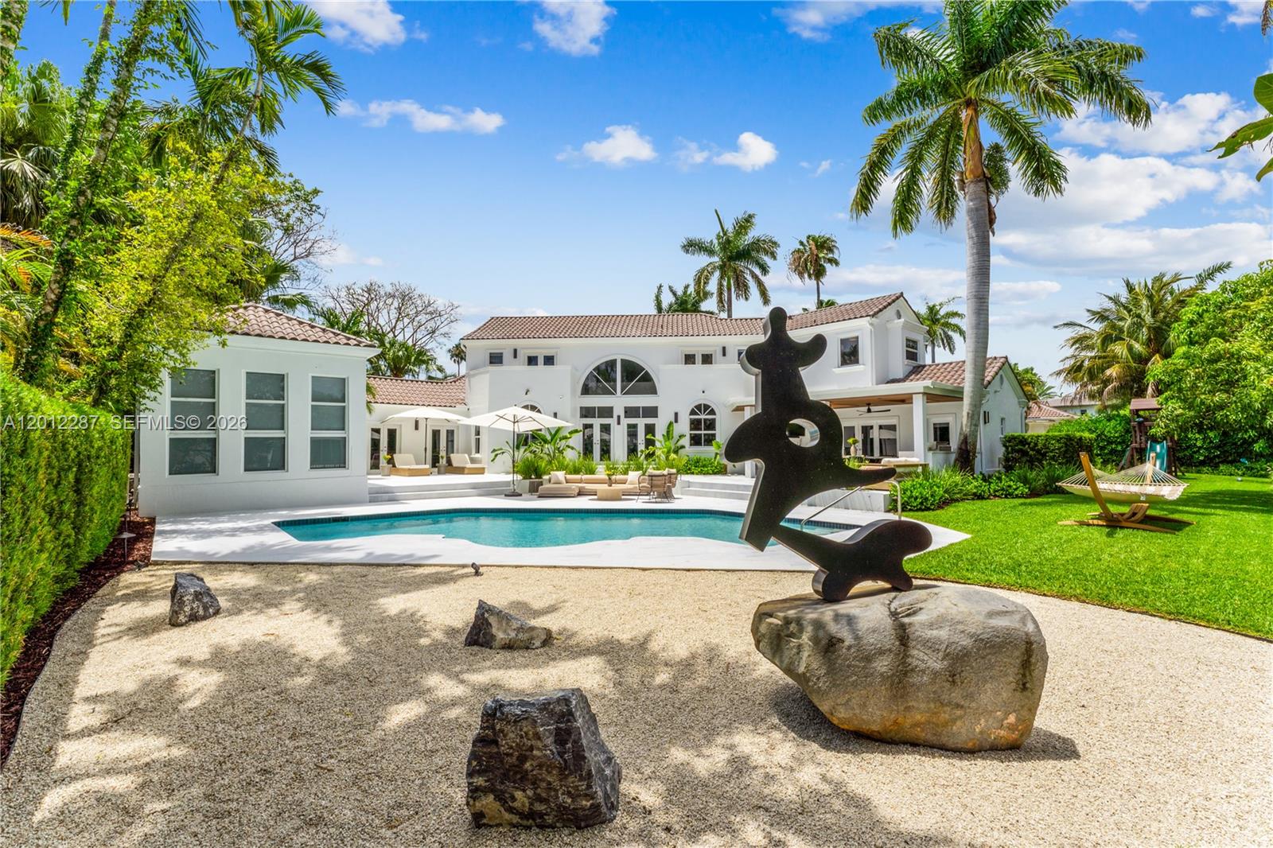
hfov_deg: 104.3
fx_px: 495
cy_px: 424
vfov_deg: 81.2
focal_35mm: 14
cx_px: 636
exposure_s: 1/60
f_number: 20
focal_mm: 14
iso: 100
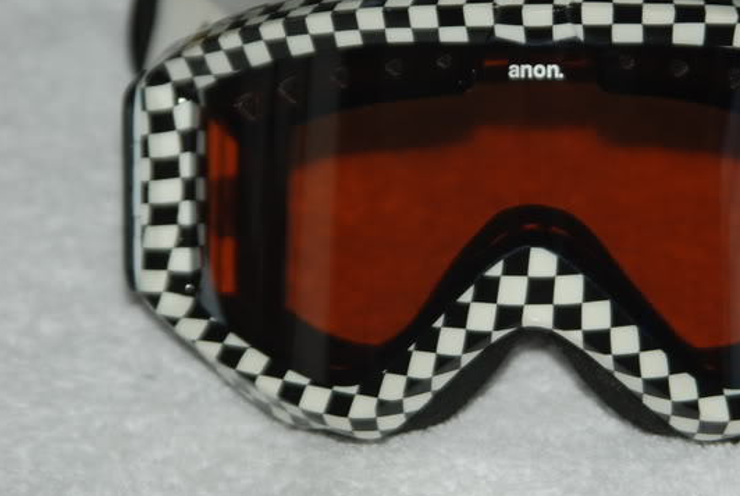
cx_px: 530
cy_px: 153
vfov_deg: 5.8
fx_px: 4876
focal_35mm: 237
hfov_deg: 8.7
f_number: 5.6
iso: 200
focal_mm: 105
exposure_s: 1/60
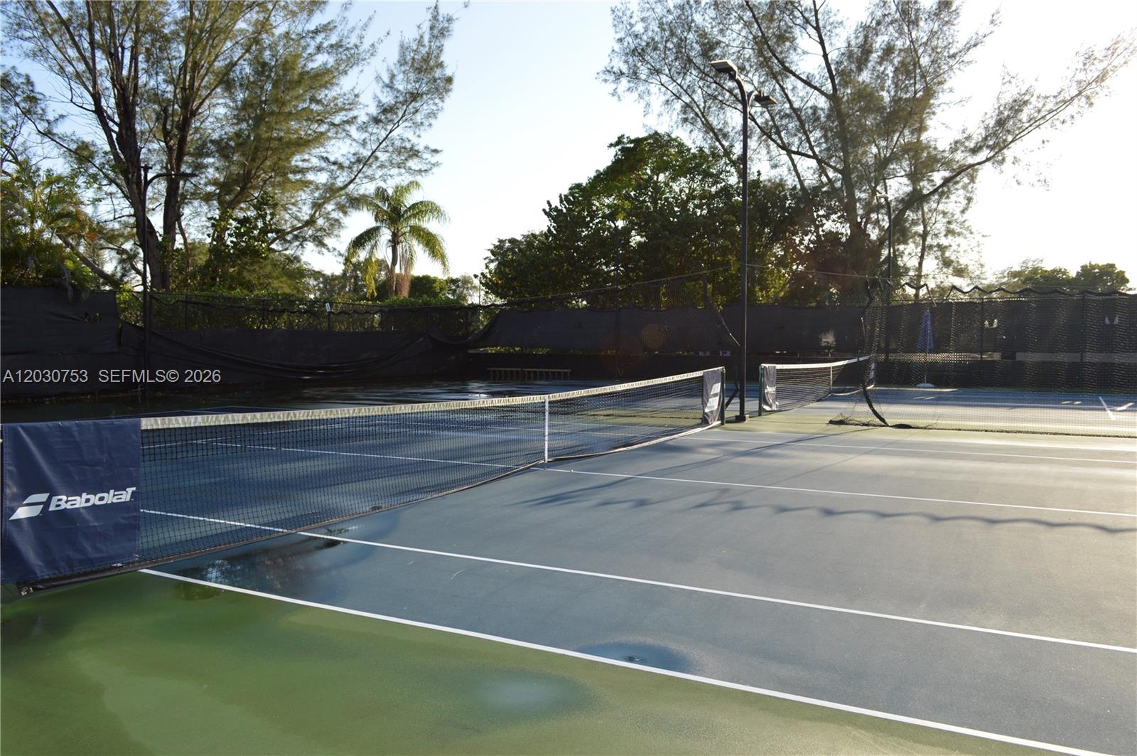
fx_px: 852
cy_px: 378
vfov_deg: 47.8
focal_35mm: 27
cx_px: 568
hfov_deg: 67.4
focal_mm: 18
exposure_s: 1/200
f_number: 6.3
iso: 100
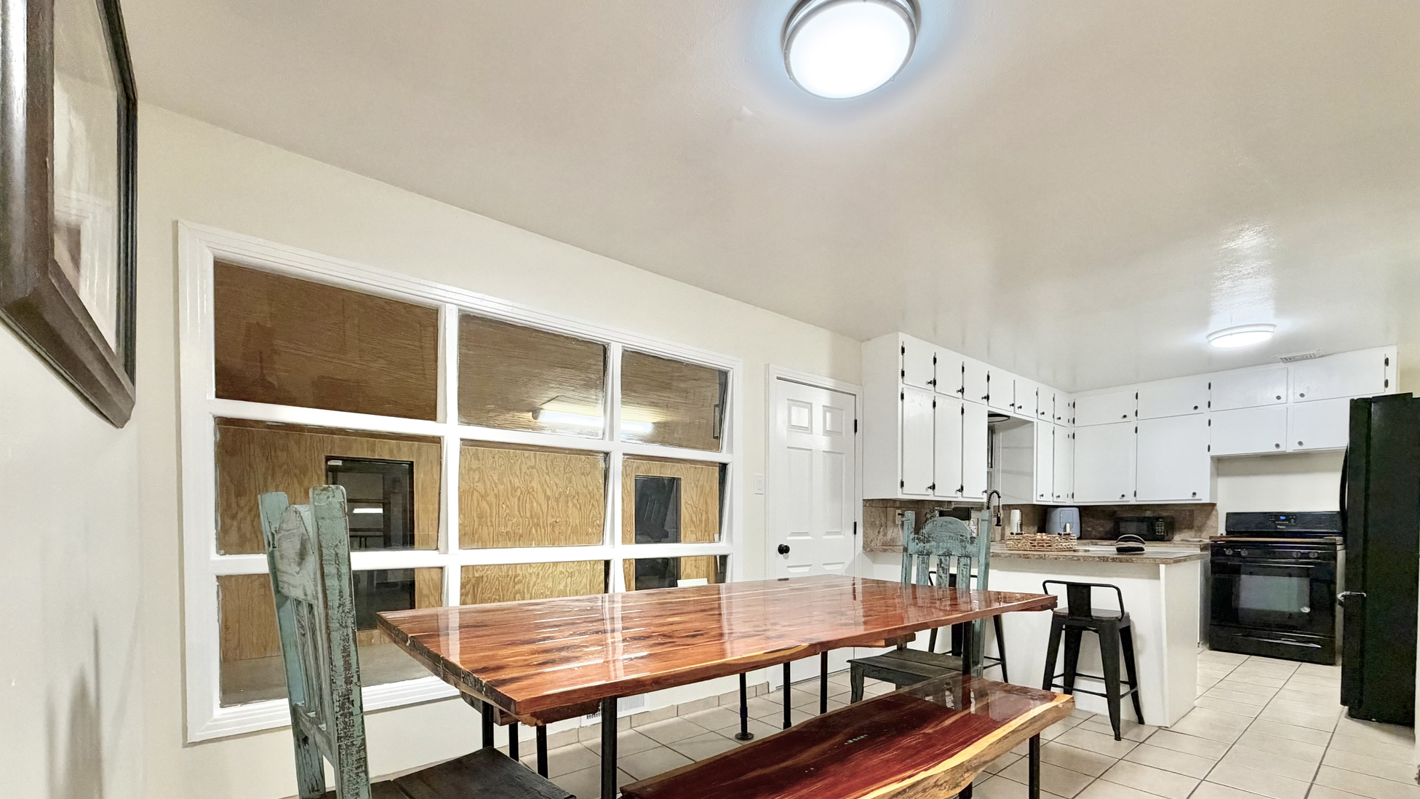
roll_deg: -0.2
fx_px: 602
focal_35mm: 16
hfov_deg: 99.3
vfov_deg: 65.3
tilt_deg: -0.8
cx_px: 736
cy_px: 534
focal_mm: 2.22
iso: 400
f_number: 2.2
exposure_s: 1/60
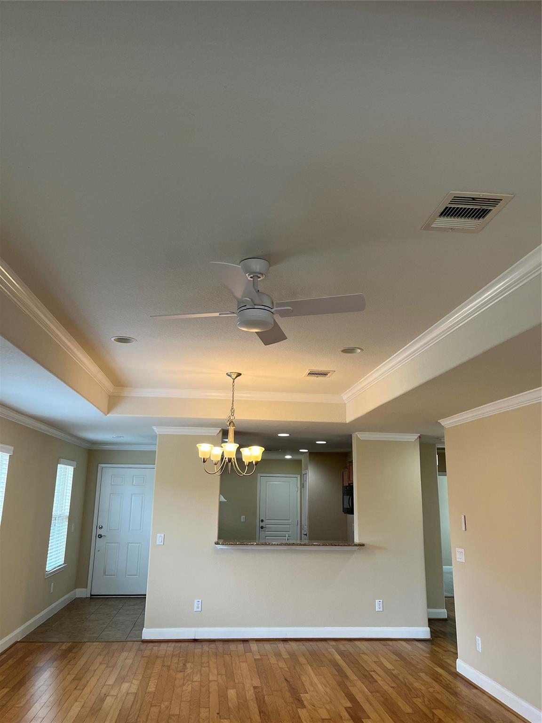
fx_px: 543
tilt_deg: +14.2
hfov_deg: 53.1
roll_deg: +0.1
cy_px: 362
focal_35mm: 26
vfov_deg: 67.3
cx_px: 271
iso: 100
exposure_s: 1/120
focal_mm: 5.1
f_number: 1.6
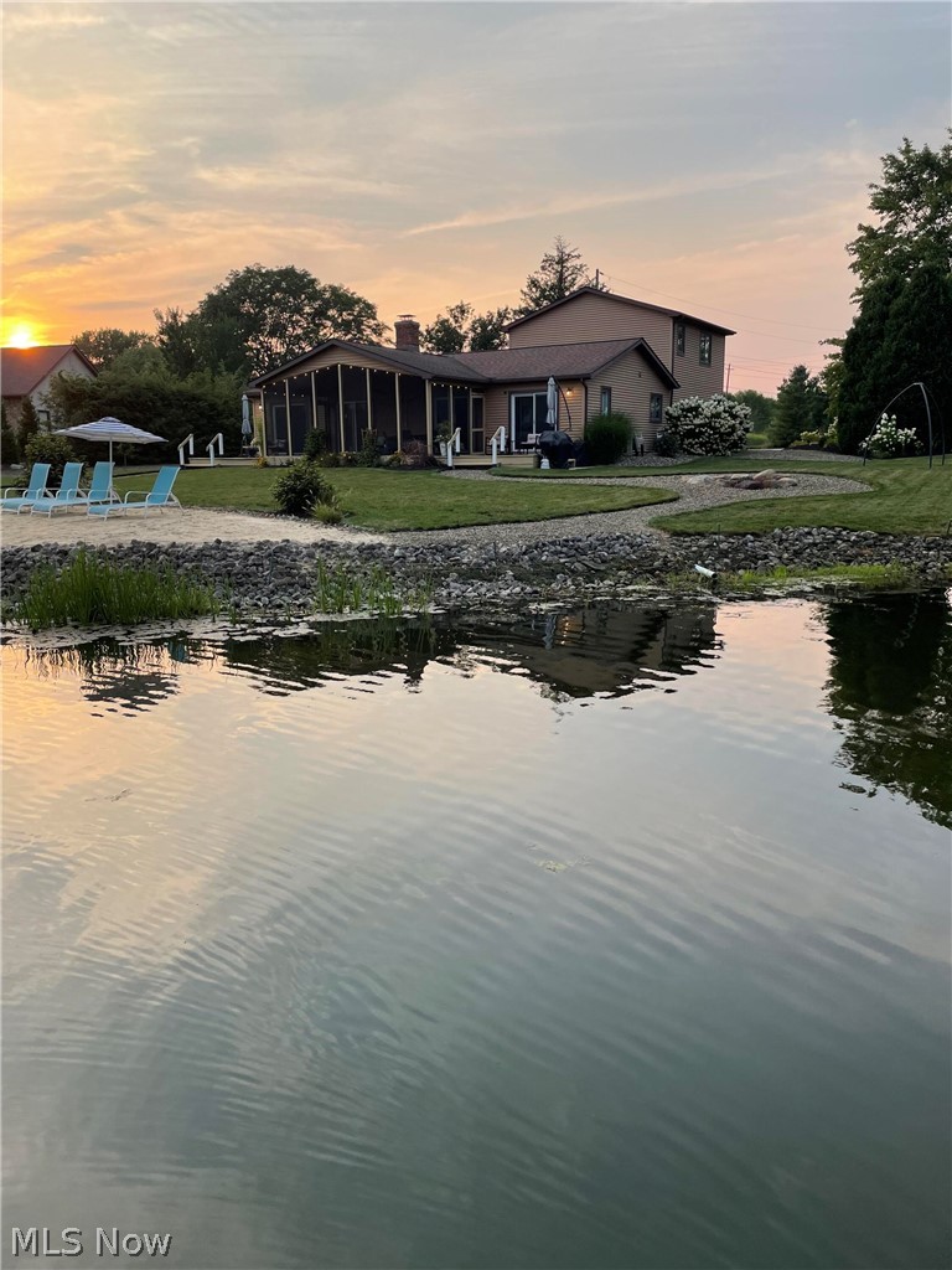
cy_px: 635
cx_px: 476
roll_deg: +1.7
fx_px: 953
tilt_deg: -10.0
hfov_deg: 53.1
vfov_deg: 67.3
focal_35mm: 26
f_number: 1.6
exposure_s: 1/569
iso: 32
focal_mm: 4.2
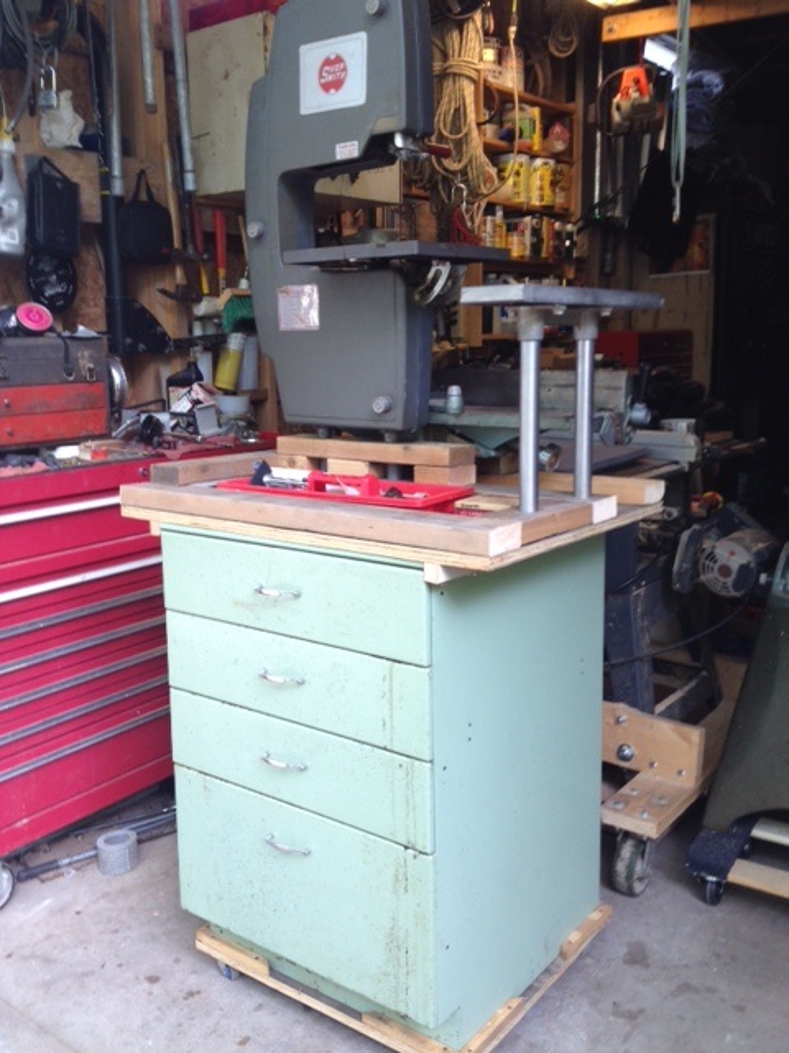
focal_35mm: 35
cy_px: 526
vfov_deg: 52.6
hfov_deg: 40.7
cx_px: 394
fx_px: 1064
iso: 50
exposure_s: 1/40
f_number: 2.4
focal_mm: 4.28
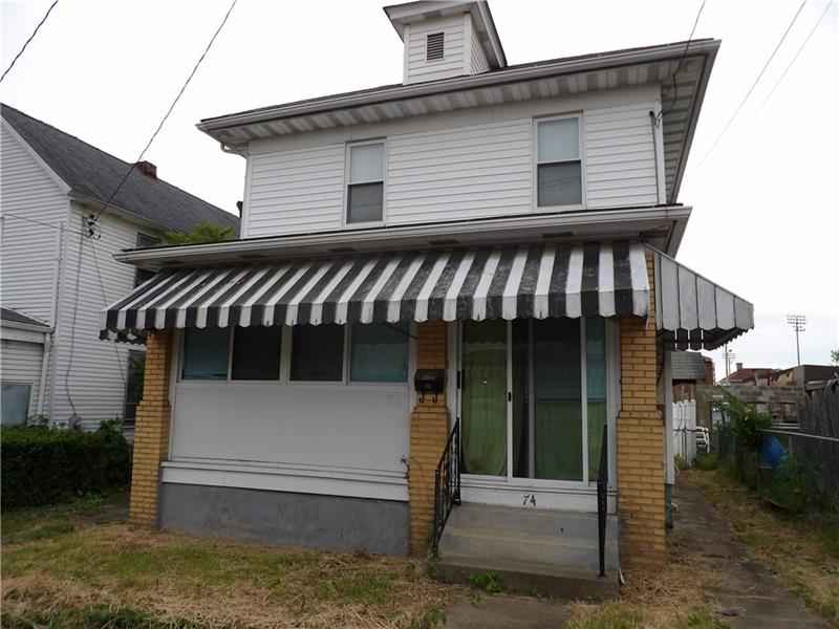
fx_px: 582
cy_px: 314
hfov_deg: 71.6
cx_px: 420
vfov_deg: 56.8
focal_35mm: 24
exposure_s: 1/620
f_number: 2.8
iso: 100
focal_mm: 4.3
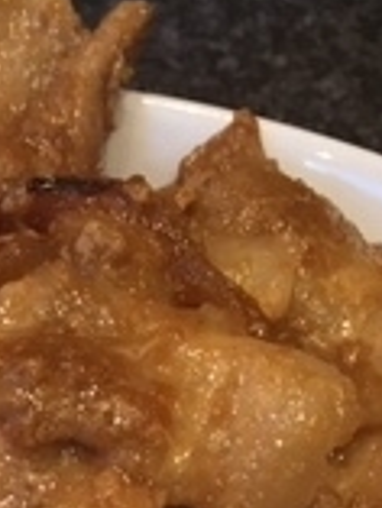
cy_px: 832
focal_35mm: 118
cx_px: -97
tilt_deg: -63.0
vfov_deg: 15.1
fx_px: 1734
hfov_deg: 12.2
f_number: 2.2
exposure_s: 1/30
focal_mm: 4.15
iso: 64
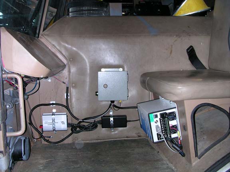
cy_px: 86
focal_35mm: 37
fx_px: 246
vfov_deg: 38.7
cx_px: 115
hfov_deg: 50.1
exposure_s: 1/60
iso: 100
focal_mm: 5.6
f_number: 2.7
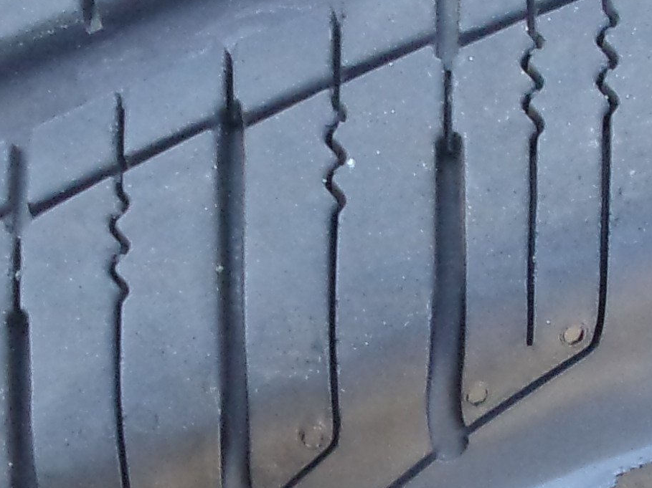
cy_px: 409
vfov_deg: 10.4
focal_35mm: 142
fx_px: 2674
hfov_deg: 13.9
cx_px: 389
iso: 228
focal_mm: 5.1
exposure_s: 1/34
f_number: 3.9
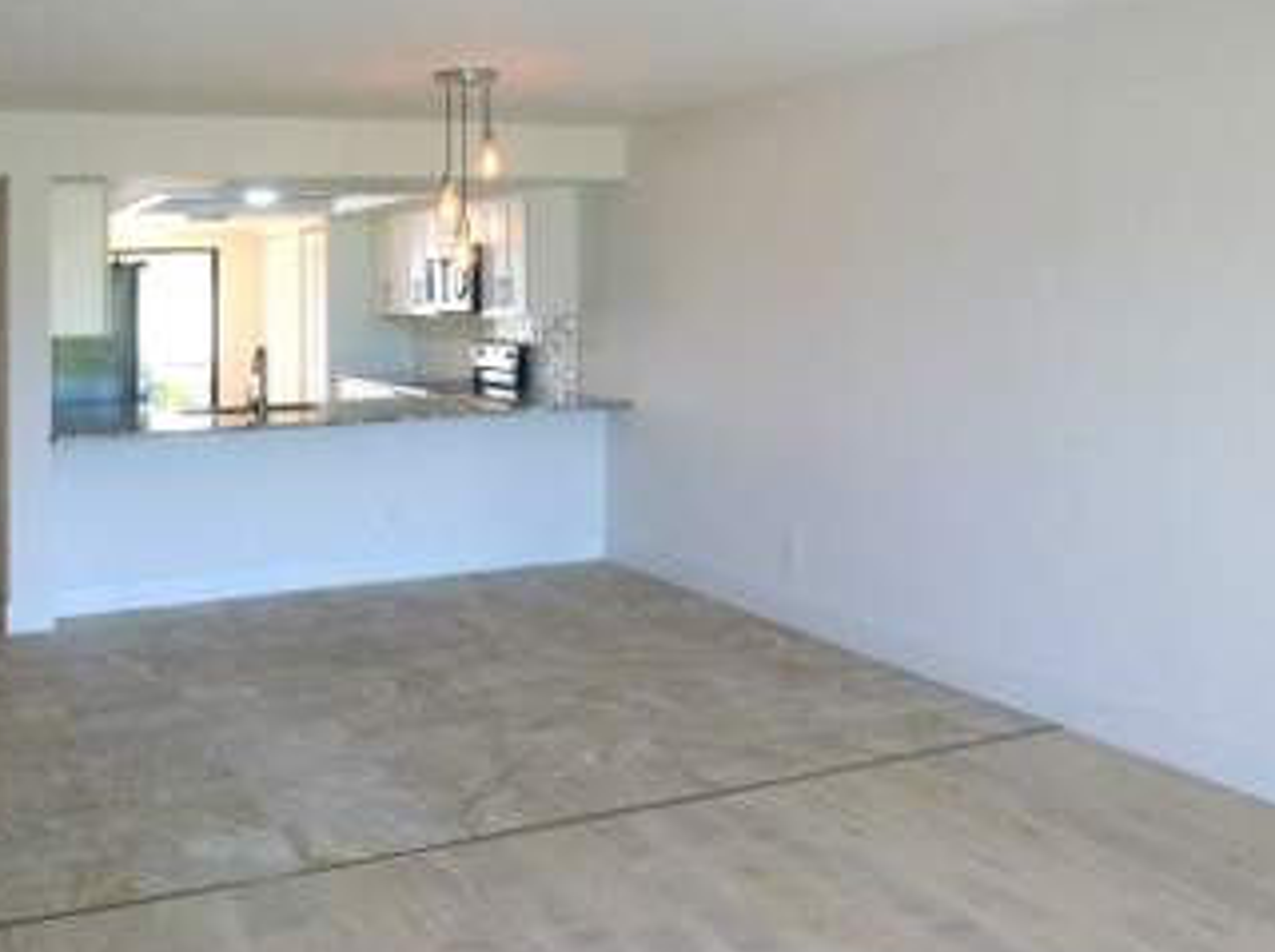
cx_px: 522
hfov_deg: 51.1
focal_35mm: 36
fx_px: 1324
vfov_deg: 39.1
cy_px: 313
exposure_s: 1/60
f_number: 3.3
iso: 320
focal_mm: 4.3
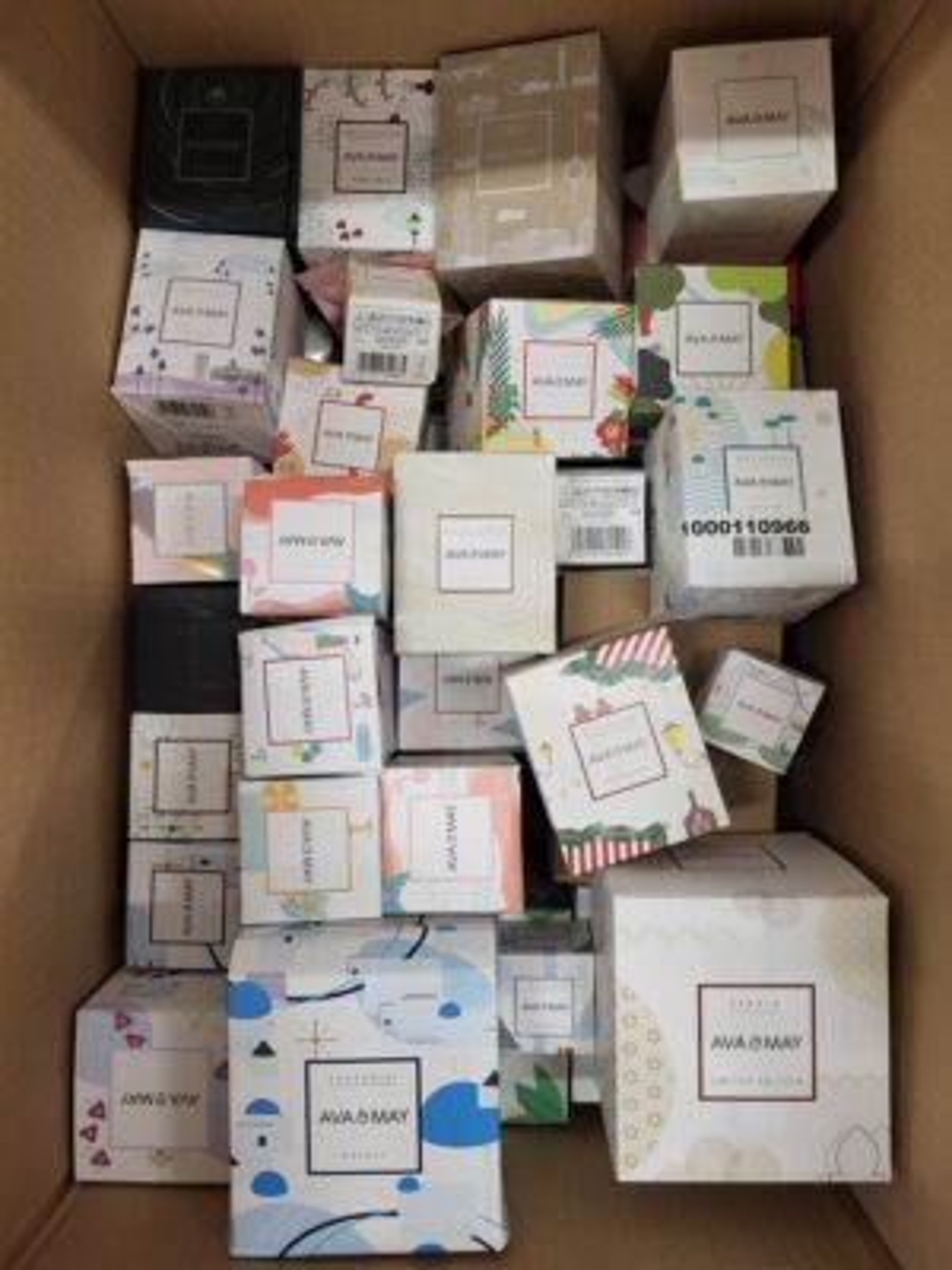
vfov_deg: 67.3
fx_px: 953
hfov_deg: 53.1
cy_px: 635
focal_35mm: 26
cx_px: 476
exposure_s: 1/50
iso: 200
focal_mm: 5.4
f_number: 1.8
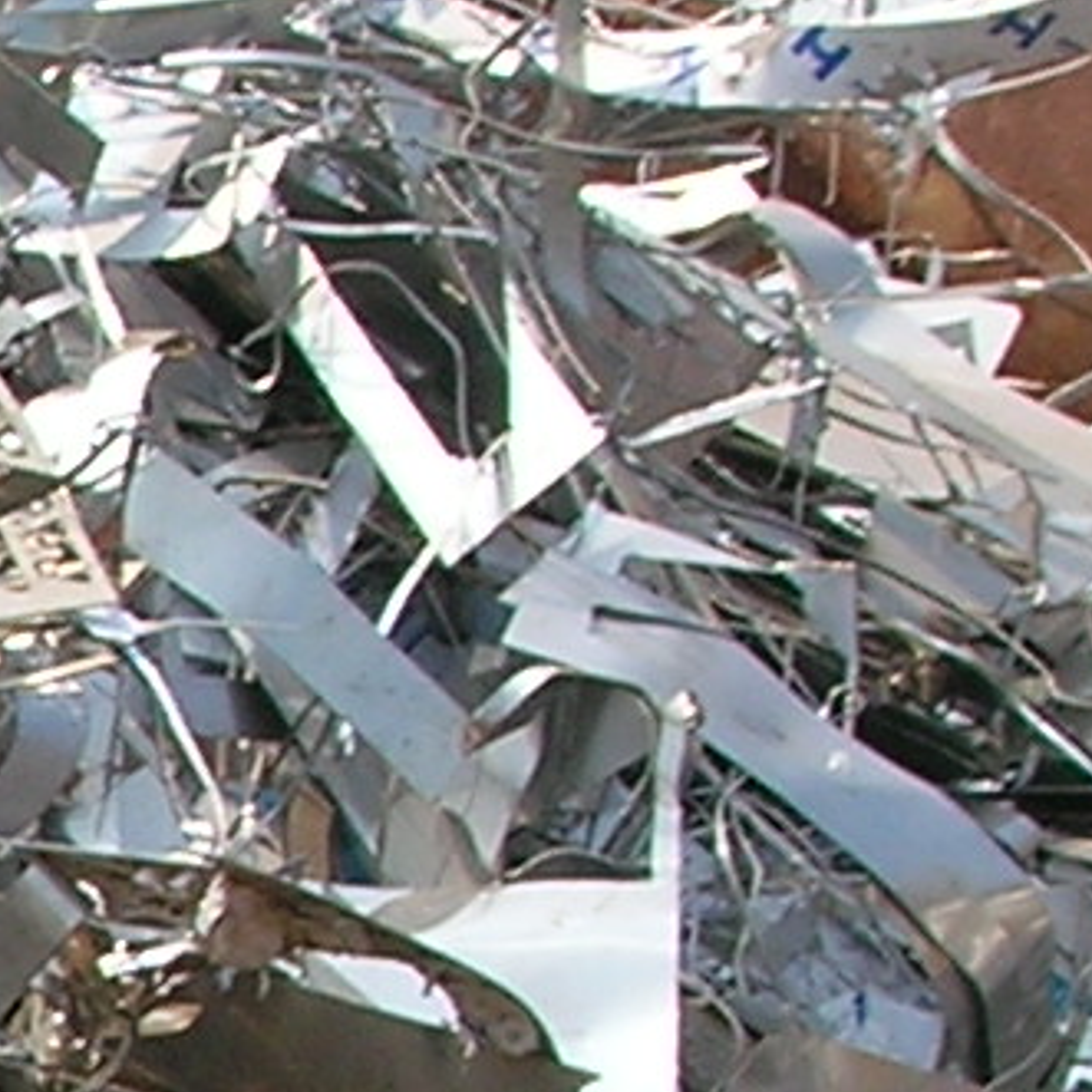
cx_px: -2009
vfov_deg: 5.7
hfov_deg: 5.4
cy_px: 1725
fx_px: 10886
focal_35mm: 305
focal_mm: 8.4
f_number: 5.6
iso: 50
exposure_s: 1/214
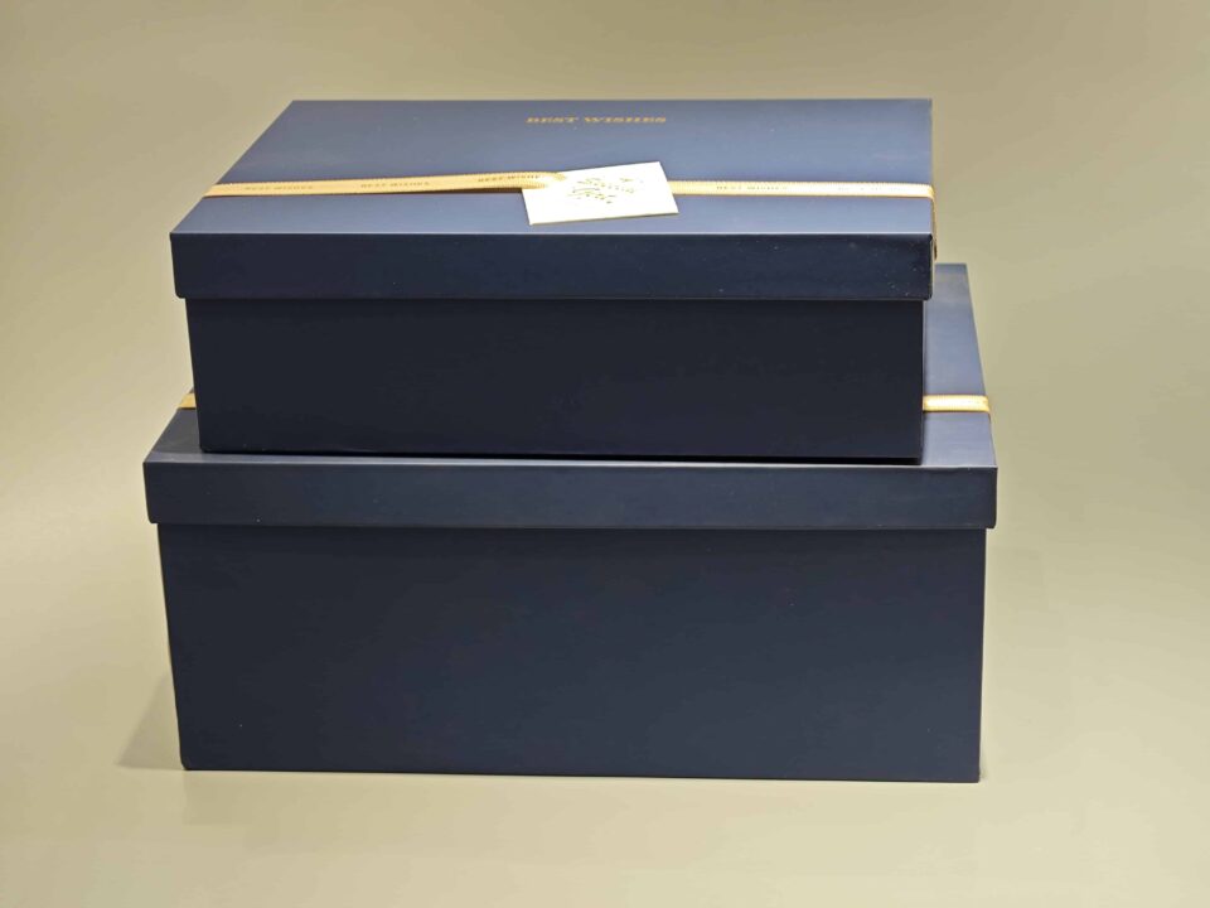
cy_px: 454
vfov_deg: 19.6
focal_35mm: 75
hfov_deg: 26.0
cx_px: 605
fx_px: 2622
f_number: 2
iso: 160
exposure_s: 1/100
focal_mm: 10.1
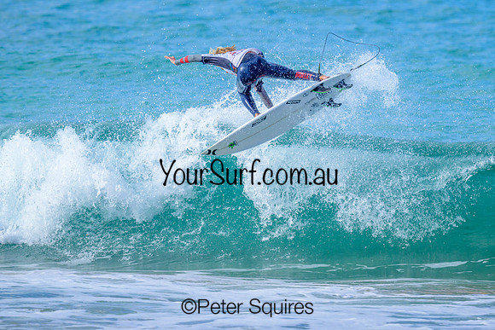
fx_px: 15106
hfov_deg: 1.9
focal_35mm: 1098
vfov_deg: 1.3
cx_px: 340
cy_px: 103
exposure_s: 1/2000
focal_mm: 800
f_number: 6.3
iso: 400
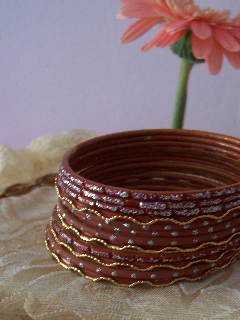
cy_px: 204
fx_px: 471
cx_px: 165
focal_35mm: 51
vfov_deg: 37.2
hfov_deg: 28.3
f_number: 2.7
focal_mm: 5.6
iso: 160
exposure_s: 1/8
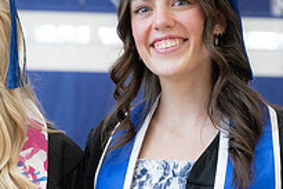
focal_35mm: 158
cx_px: -19
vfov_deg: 8.7
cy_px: 114
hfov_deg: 12.8
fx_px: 1243
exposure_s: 1/200
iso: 1600
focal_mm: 52
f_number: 4
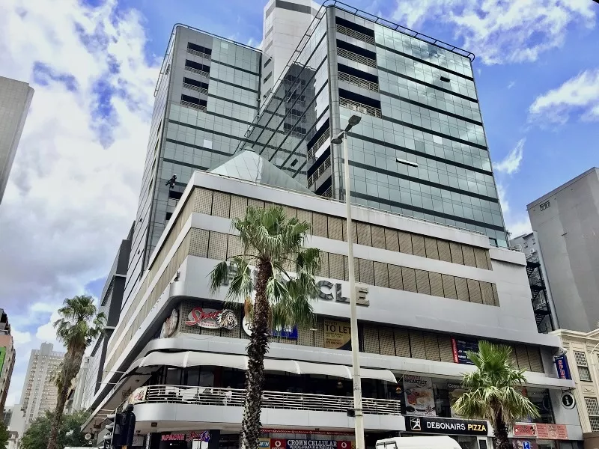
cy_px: 224
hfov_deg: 61.7
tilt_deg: +26.6
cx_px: 300
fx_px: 502
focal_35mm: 29
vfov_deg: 48.2
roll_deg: -0.2
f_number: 2.2
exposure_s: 1/824
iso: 32
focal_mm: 4.15
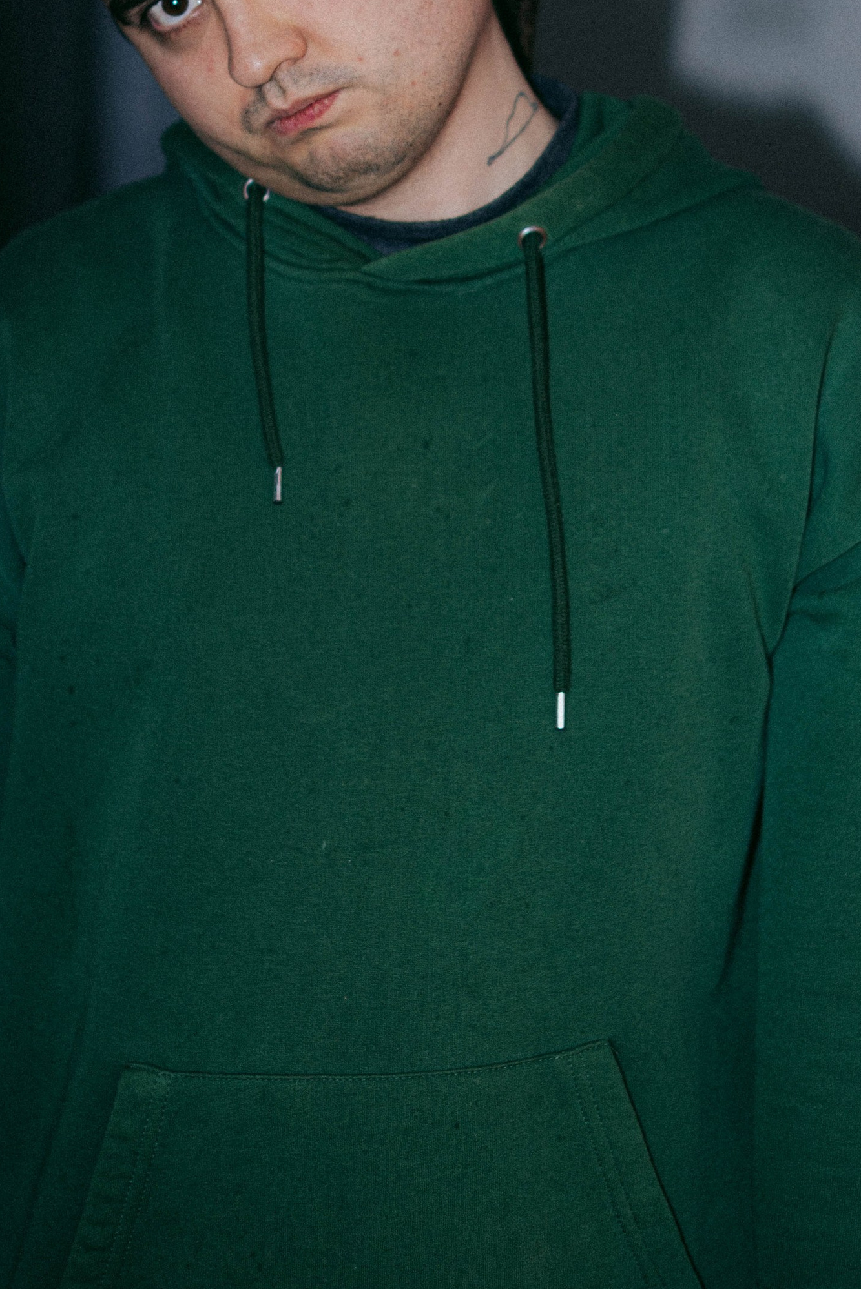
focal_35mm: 96
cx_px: 356
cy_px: 104
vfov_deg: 20.7
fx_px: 3441
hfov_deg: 14.3
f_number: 2.2
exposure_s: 1/250
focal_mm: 50
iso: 125
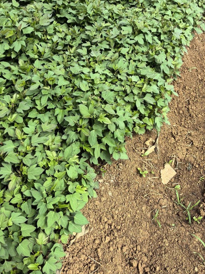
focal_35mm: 33
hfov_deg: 43.0
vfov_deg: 55.3
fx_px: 261
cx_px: 104
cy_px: 140
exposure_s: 1/3831
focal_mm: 6.98
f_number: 2
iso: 320
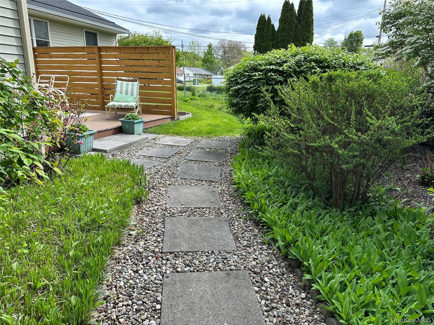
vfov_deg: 56.8
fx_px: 301
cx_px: 217
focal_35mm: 24
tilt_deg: -15.3
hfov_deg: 71.6
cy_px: 162
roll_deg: -1.4
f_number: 1.78
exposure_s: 1/1171
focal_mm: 6.86
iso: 80
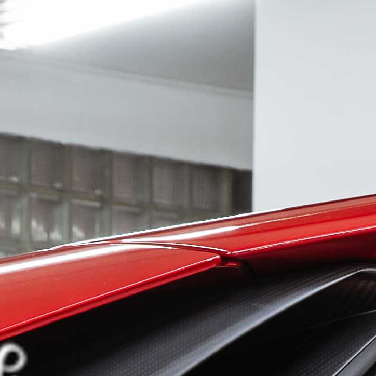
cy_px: 1003
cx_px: -647
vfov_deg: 5.4
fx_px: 3810
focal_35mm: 310
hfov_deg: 5.4
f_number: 11
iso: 200
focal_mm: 44
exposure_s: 1/1.25
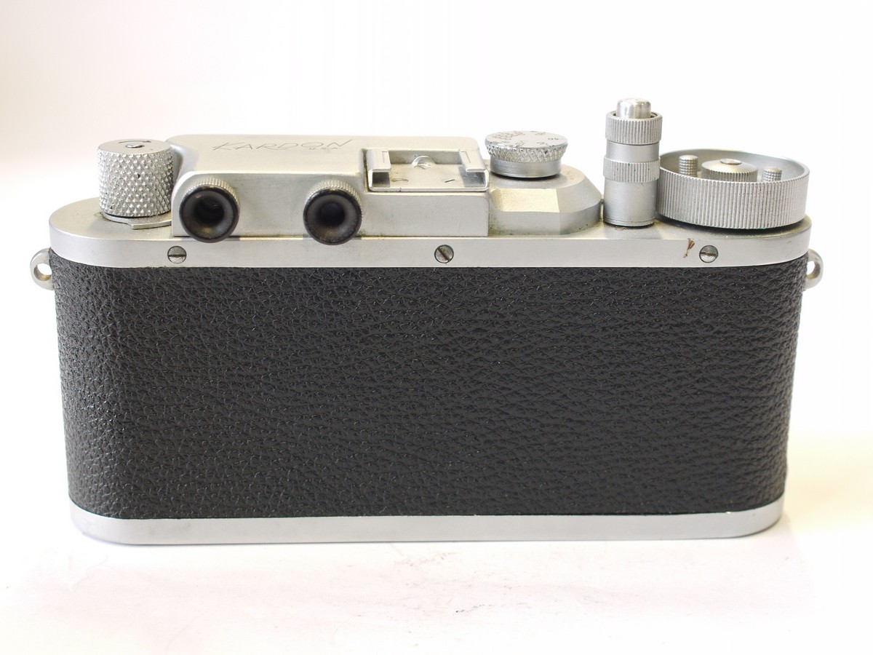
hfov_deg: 32.2
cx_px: 436
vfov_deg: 24.4
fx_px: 1513
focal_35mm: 60
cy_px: 328
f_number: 6.3
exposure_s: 1/20
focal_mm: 30
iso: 400
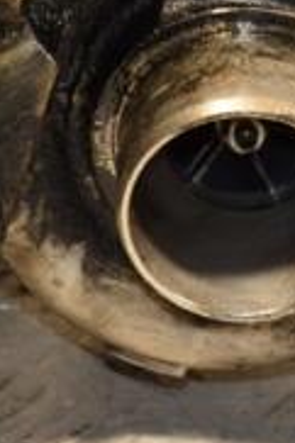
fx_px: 6387
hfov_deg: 2.6
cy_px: 44
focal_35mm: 519
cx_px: 339
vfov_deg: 4.0
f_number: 5.6
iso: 800
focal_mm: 105
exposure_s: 1/100
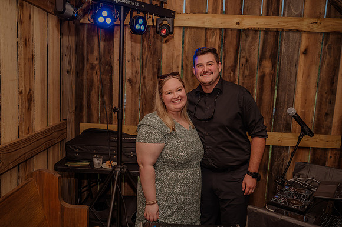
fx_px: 285
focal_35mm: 30
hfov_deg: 62.0
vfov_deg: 43.6
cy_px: 114
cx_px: 171
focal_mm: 30
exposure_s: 1/80
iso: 320
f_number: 4
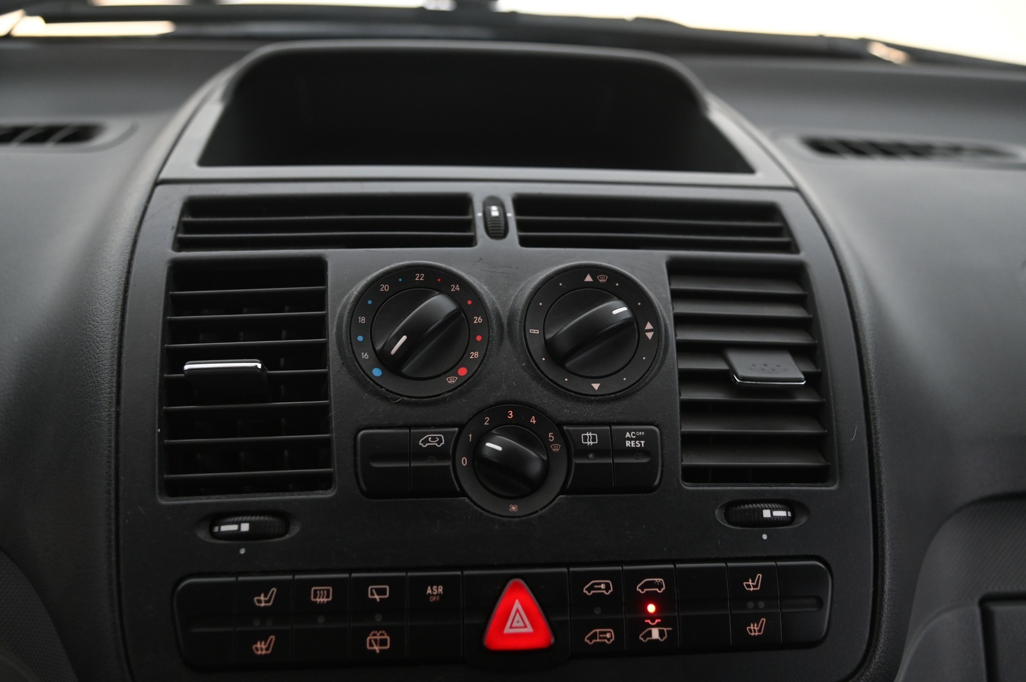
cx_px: 513
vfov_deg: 35.0
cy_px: 341
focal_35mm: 38
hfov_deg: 50.7
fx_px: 1082
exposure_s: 1/25
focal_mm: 38
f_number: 4
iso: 2000
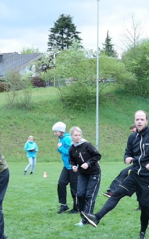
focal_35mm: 84
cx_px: 221
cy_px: 176
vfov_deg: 24.4
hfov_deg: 14.5
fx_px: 546
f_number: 6.3
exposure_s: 1/80
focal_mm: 22
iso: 200
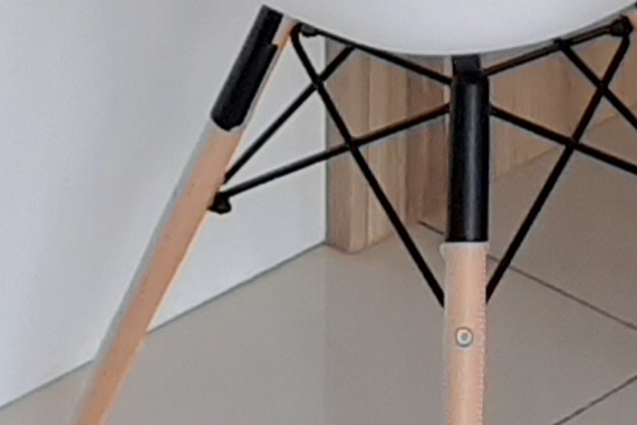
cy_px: -1081
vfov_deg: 6.3
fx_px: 3380
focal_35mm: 191
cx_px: 495
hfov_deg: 10.7
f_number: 1.7
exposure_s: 1/202
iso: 40
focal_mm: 3.93
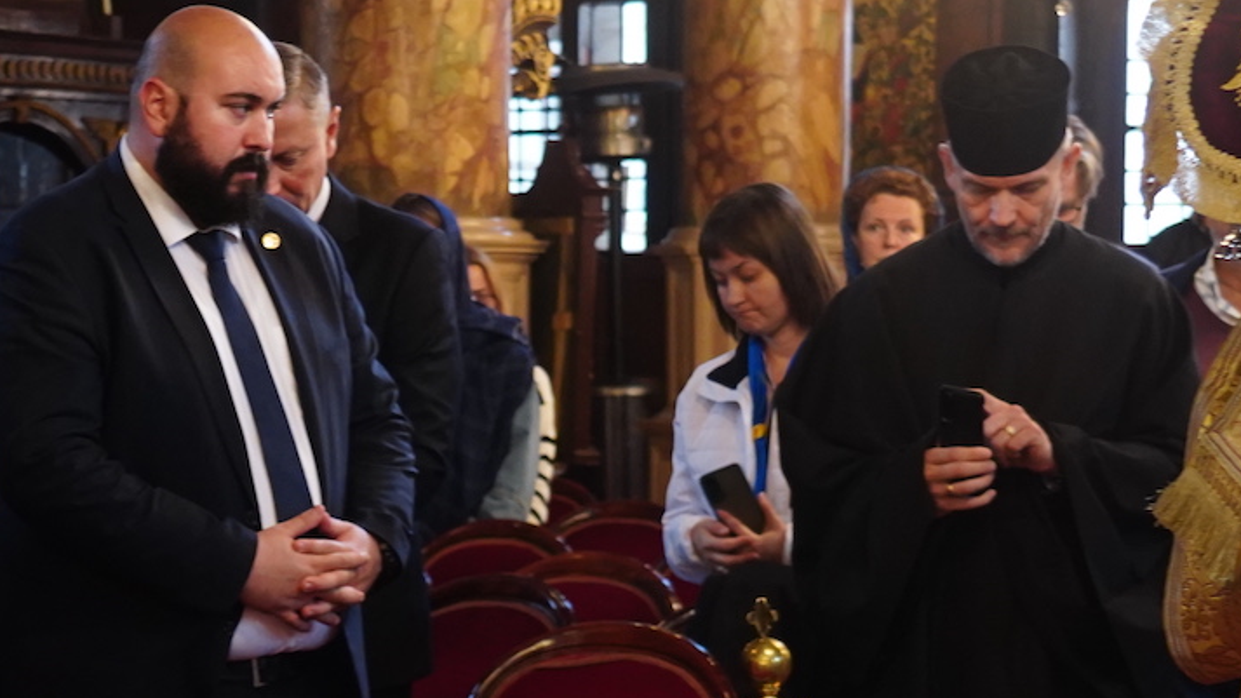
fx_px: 3620
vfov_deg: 10.9
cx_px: 345
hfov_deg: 19.3
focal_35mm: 110
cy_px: 736
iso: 2000
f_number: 4
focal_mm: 39
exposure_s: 1/40
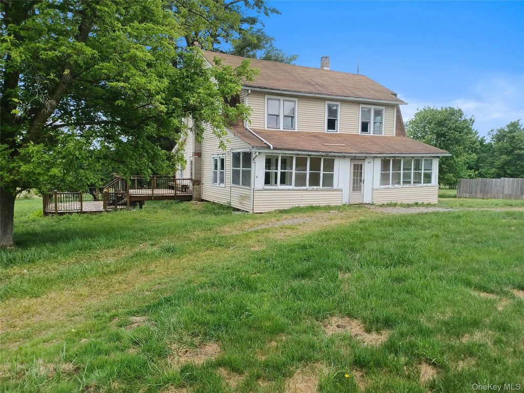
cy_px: 196
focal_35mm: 25
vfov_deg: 54.9
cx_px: 262
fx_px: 378
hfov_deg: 69.4
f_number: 1.8
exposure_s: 1/159
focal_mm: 4.6
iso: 32
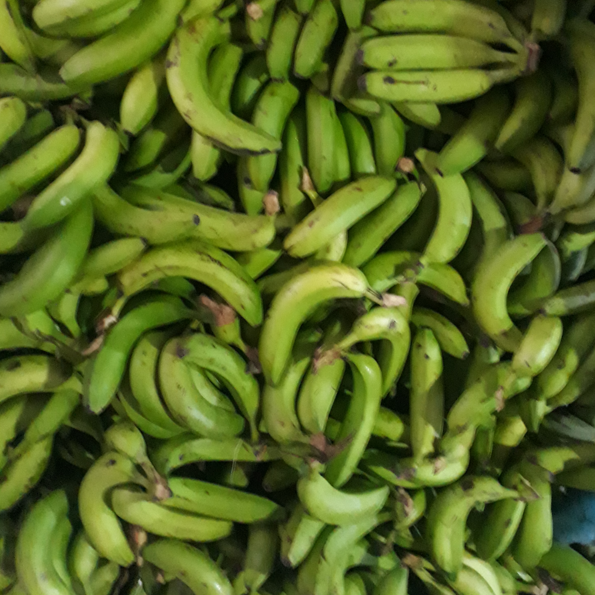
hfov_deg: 48.4
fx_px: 661
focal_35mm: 34
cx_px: 304
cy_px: 232
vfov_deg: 48.1
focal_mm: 3.6
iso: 800
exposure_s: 1/10
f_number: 1.9
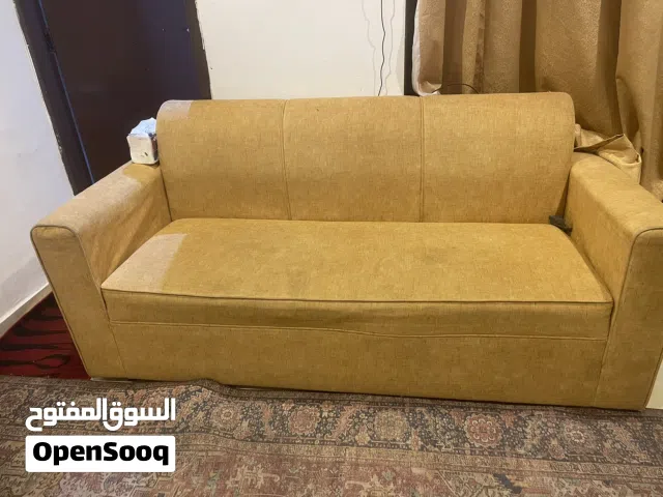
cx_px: 332
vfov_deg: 53.1
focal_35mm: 26
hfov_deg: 67.3
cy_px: 248
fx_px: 498
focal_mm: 4.2
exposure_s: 1/60
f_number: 1.6
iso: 250
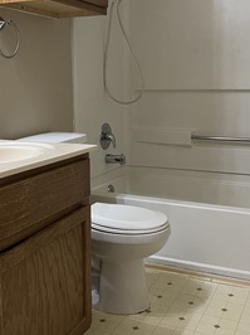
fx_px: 453
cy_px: 117
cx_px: 117
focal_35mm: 47
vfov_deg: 40.1
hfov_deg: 30.8
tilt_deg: -4.8
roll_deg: +0.3
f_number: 1.5
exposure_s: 1/60
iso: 200
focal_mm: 5.7
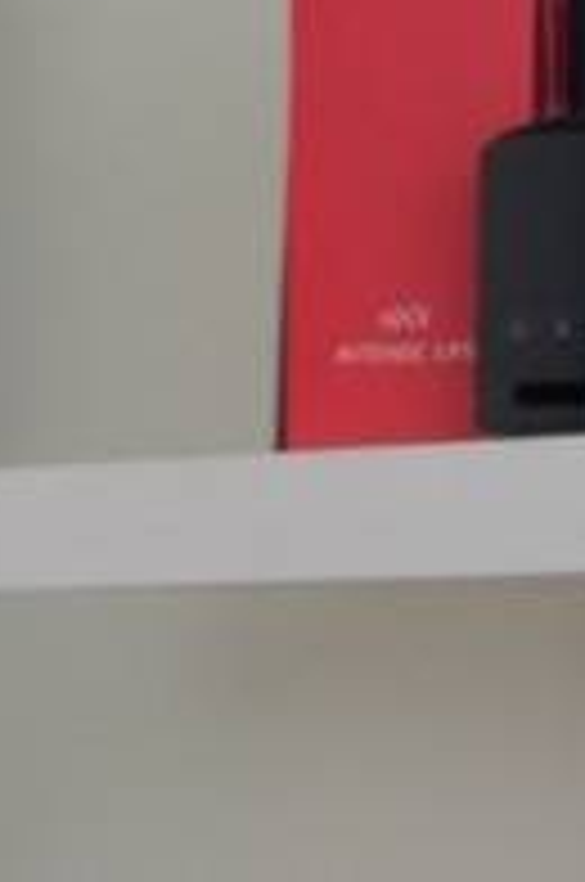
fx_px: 7680
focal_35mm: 314
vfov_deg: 6.5
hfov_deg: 4.2
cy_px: 1292
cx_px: -1224
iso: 400
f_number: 4.5
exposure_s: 1/100
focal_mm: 32
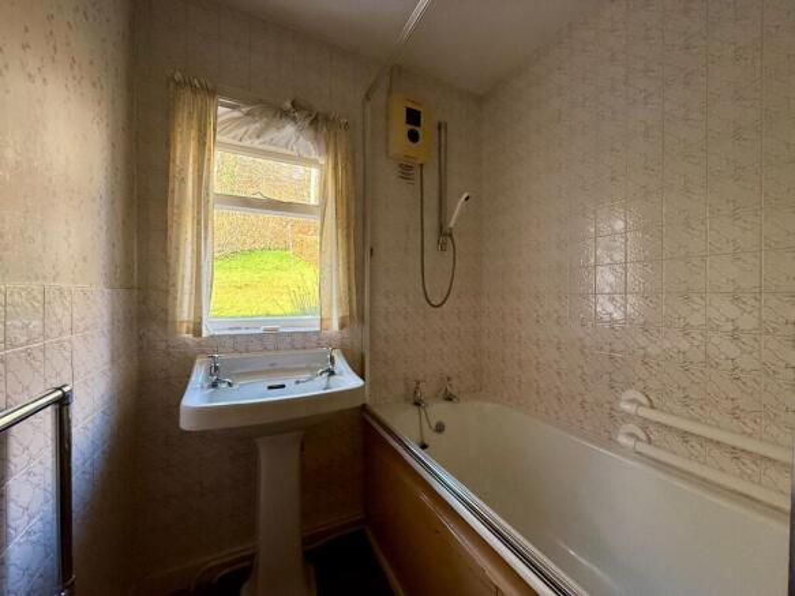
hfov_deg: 102.1
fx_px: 321
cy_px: 298
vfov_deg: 85.7
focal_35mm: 14
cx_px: 398
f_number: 2.2
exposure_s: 1/99
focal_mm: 2.22
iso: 200
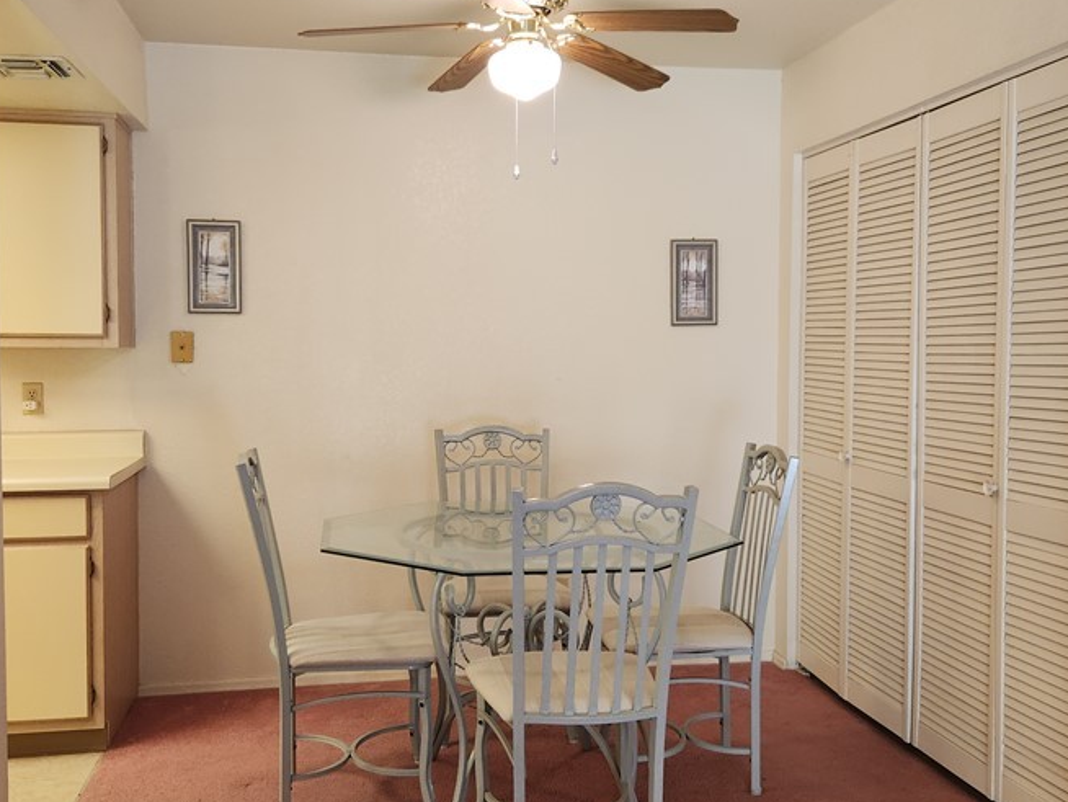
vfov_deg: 39.7
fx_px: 1111
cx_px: 532
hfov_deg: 51.3
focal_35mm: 36
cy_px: 394
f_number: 1.8
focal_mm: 5.4
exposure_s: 1/120
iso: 200
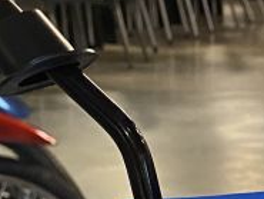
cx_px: 664
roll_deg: -2.4
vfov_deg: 9.1
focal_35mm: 149
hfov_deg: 10.9
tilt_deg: -25.6
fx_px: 1137
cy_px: 453
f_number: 1.8
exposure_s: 1/50
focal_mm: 4.25
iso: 400
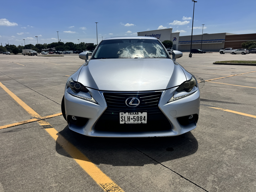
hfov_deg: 71.6
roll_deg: +0.5
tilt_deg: -14.2
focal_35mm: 24
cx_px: 128
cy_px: 96
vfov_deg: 56.8
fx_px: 177
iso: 80
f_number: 1.78
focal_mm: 6.76
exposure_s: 1/9009
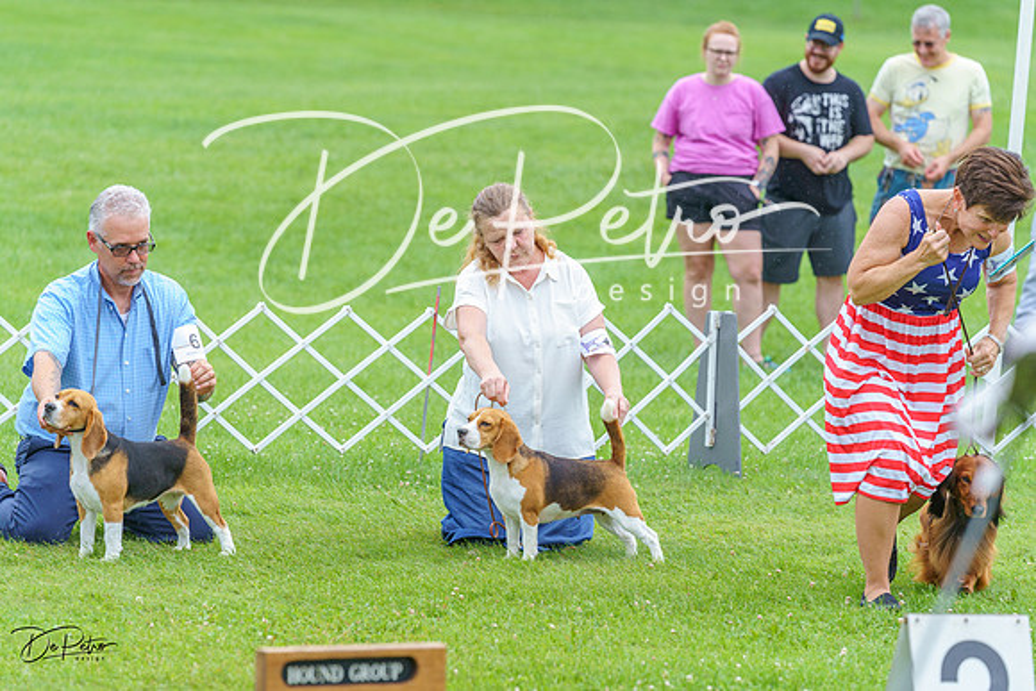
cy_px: 346
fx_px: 5757
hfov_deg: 10.3
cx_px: 518
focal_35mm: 200
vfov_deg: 6.9
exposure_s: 1/800
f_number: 5
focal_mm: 200
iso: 400
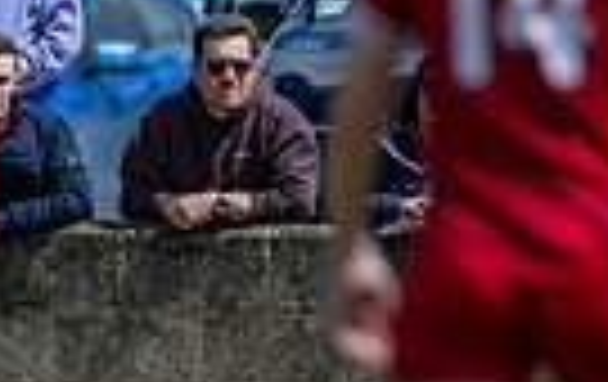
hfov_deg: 1.1
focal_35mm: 1963
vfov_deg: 0.7
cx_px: -540
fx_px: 32595
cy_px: 378
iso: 90
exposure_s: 1/3200
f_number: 2.8
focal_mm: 300
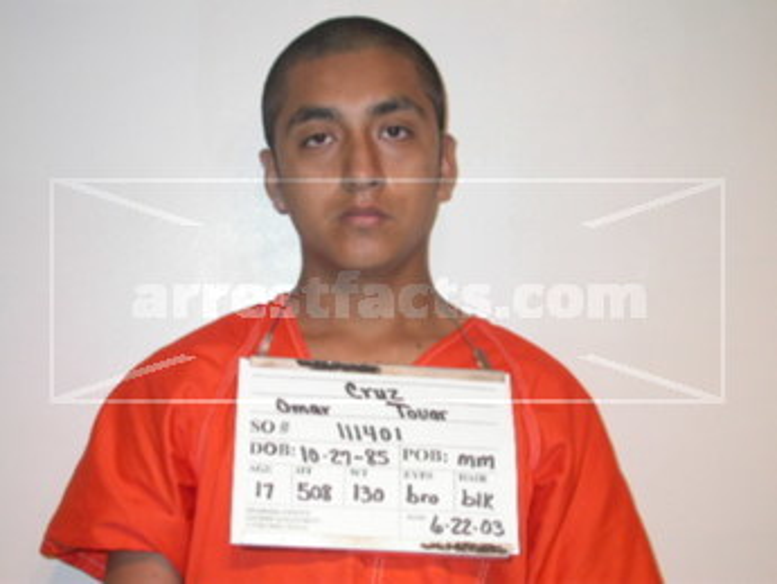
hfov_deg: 30.3
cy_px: 292
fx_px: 1437
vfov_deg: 22.9
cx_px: 388
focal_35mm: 64
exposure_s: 1/60.3
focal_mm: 13.3
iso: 100
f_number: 3.2
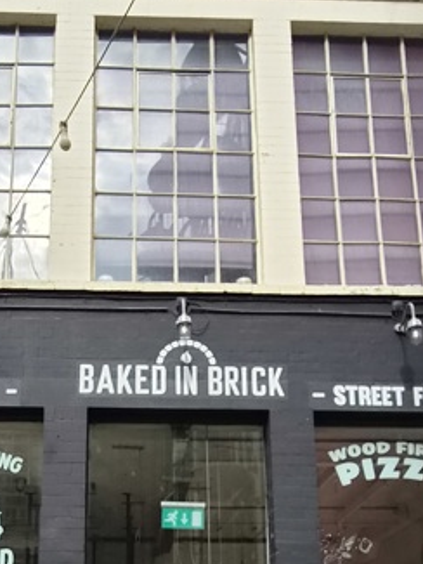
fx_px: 668
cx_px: 140
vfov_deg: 41.4
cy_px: 529
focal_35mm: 41
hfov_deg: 34.8
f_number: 2.2
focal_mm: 2.2
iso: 100
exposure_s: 1/3208
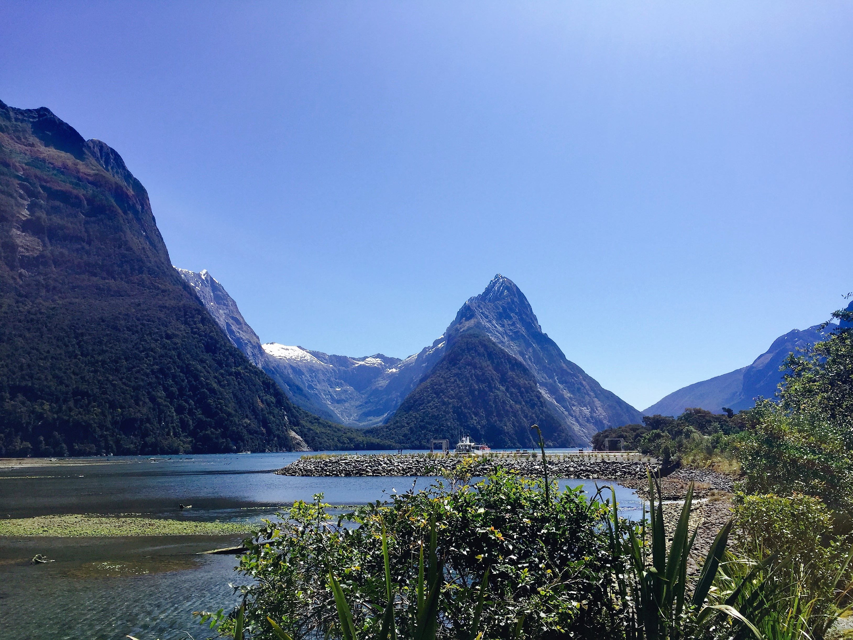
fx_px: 715
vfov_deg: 48.2
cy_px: 320
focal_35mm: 29
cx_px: 426
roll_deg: -0.4
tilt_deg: +9.1
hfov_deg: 61.7
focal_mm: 4.15
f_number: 2.2
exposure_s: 1/2083
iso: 32
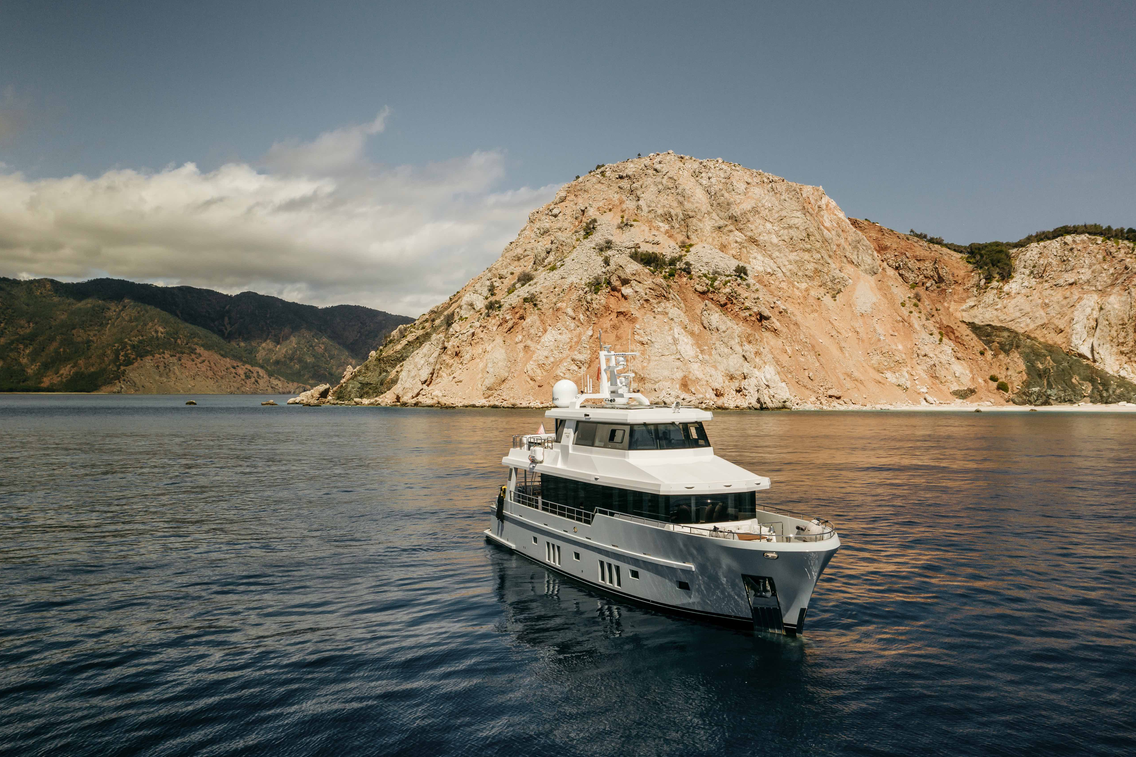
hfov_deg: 61.9
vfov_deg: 43.6
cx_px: 589
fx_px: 947
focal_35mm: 30
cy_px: 380
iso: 100
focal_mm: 10.26
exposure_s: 1/200
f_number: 5
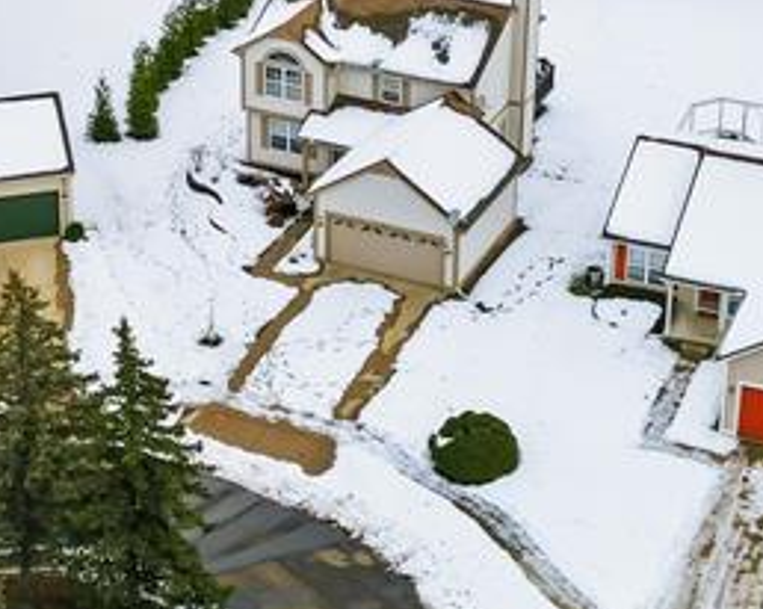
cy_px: 89
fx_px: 2099
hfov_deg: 20.6
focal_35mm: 93
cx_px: 361
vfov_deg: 16.4
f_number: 2.8
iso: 100
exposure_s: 1/400
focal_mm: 4.5
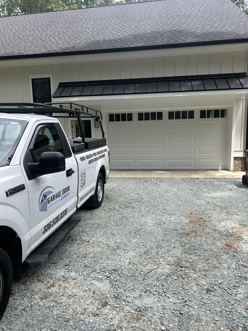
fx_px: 248
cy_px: 166
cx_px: 124
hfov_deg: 53.1
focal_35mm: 26
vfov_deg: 67.3
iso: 50
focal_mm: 5.7
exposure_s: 1/1412
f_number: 1.5
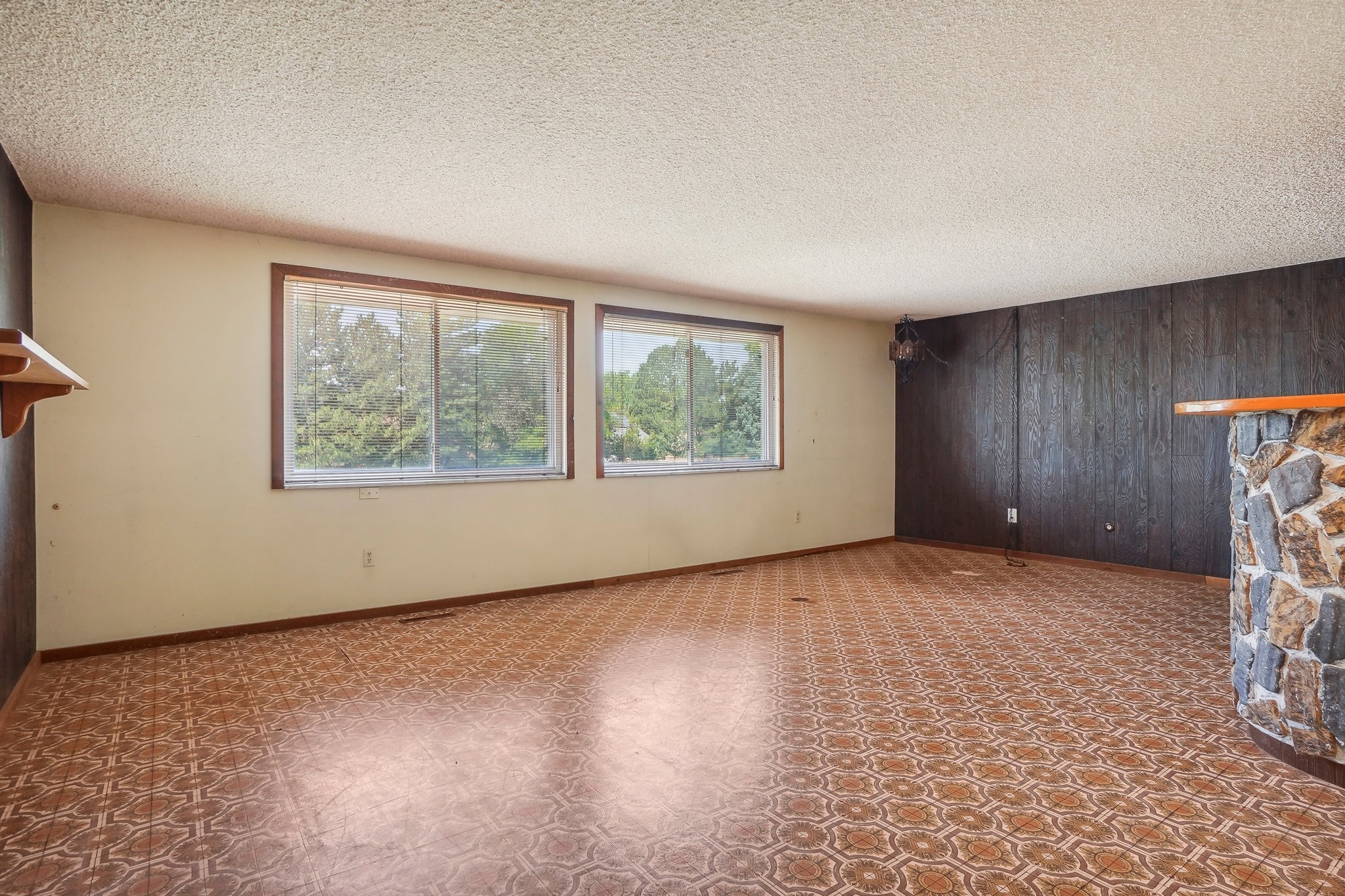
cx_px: 672
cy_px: 448
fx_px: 672
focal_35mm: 18
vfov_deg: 67.4
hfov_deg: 90.0
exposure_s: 1/25
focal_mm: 12
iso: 400
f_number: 8
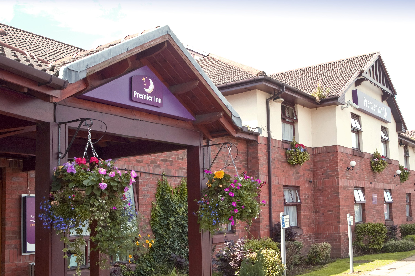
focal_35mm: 42
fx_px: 484
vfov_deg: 31.8
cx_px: 208
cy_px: 138
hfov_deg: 46.4
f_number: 11
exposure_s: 1/50
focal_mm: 28
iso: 200
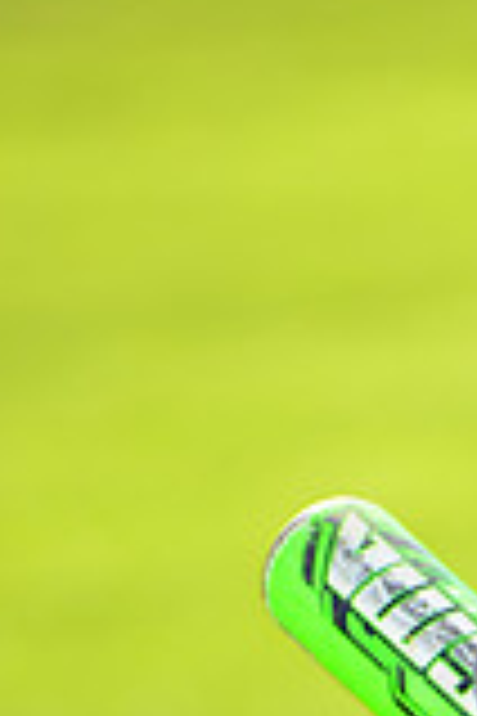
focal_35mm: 622
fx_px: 12361
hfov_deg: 2.2
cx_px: 862
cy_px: 1238
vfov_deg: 3.3
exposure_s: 1/250
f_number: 5
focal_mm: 170
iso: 100
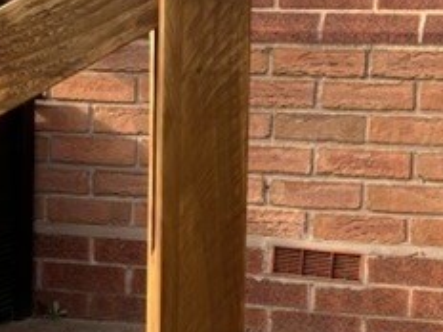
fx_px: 1472
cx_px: 153
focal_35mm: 115
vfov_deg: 12.9
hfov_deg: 17.1
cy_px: 231
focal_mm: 5.7
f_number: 1.5
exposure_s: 1/666
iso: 50
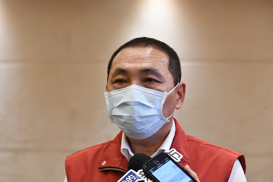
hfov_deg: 15.3
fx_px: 1016
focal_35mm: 134
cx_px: 130
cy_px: 91
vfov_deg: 10.2
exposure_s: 1/125
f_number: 6.3
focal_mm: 120
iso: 2800
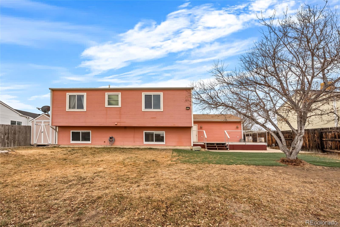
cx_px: 170
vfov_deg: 72.0
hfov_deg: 95.0
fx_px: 156
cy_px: 114
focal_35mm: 16
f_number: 9
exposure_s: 1/30
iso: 160
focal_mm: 16.5
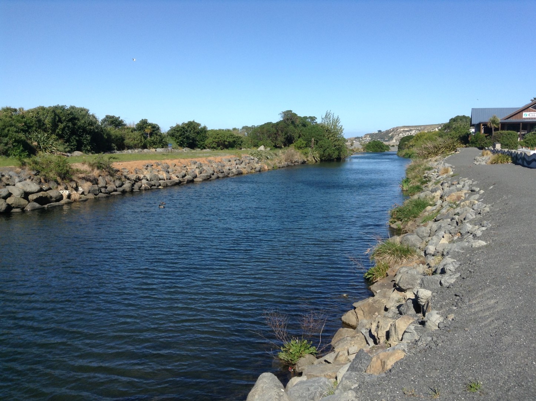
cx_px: 268
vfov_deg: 42.8
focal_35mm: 33
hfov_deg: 55.4
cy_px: 200
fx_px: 510
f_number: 2.4
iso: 32
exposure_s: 1/1233
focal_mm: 3.3
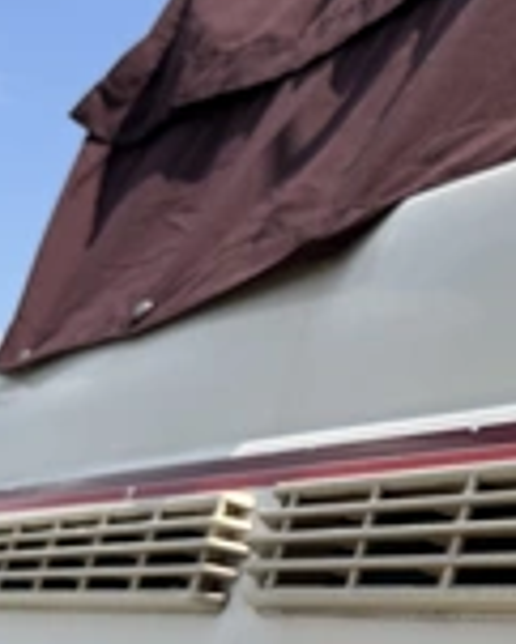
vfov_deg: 29.8
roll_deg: -4.3
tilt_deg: +3.7
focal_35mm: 62
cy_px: 503
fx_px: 1182
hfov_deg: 22.3
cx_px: 657
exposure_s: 1/4405
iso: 80
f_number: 1.78
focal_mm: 6.76
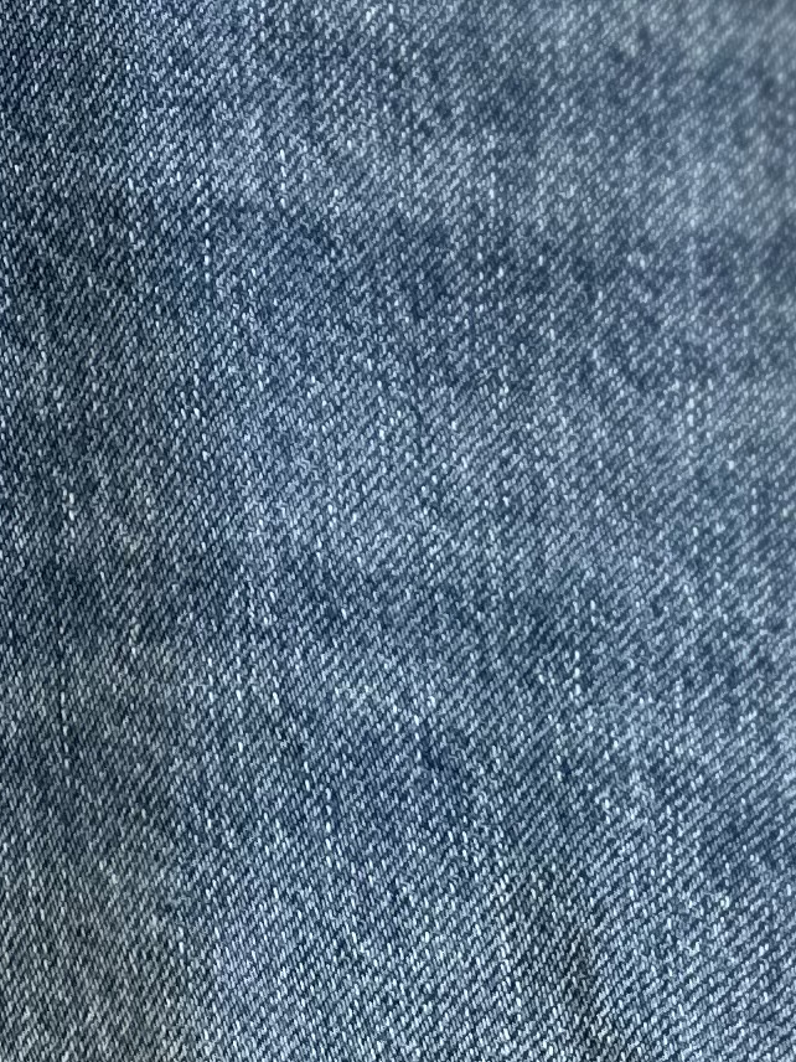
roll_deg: -2.3
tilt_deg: -7.1
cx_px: -541
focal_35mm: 113
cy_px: -627
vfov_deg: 15.7
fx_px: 3465
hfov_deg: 12.2
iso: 125
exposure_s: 1/120
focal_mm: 6.86
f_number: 1.78
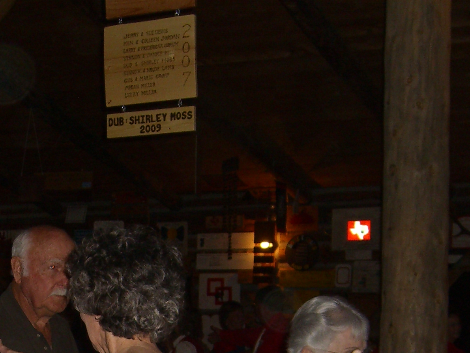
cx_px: 44
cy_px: 451
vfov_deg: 14.5
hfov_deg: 19.6
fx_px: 1330
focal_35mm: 98
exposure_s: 1/60
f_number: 2.8
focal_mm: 7.9
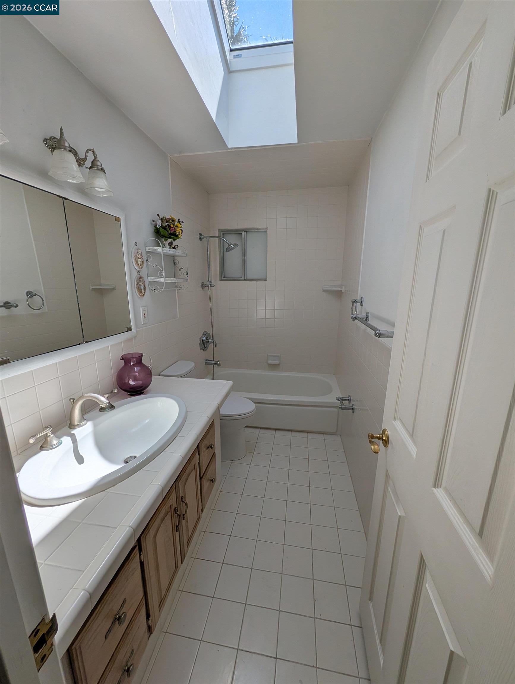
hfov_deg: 94.6
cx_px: 258
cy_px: 342
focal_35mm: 12
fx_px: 238
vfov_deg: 110.5
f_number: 1.7
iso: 51
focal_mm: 2.02
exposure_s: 1/1887
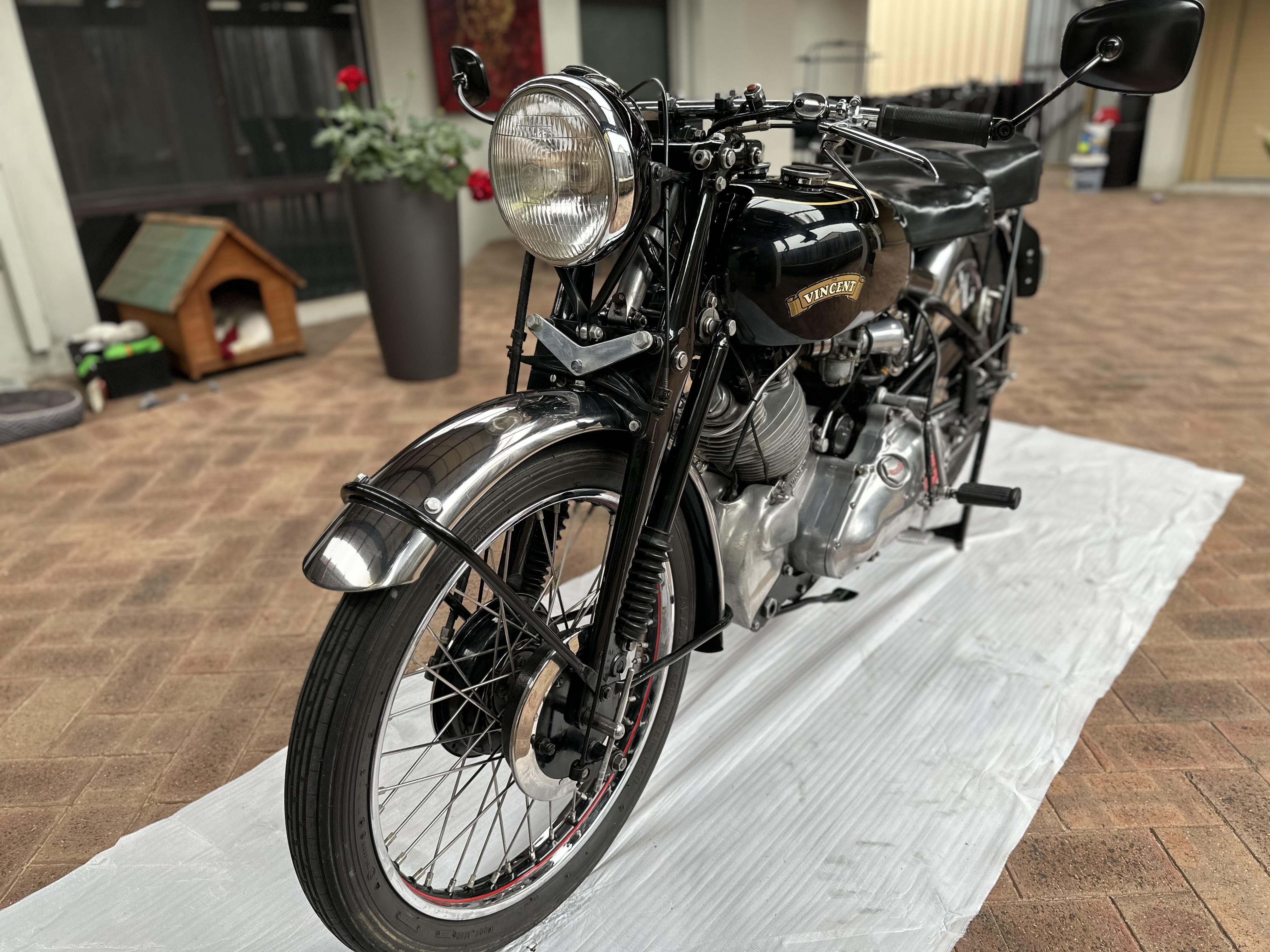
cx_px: 635
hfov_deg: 71.6
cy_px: 476
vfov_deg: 56.8
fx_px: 881
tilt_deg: -23.1
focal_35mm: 24
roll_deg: +2.7
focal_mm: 6.86
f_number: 1.78
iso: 80
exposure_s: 1/121
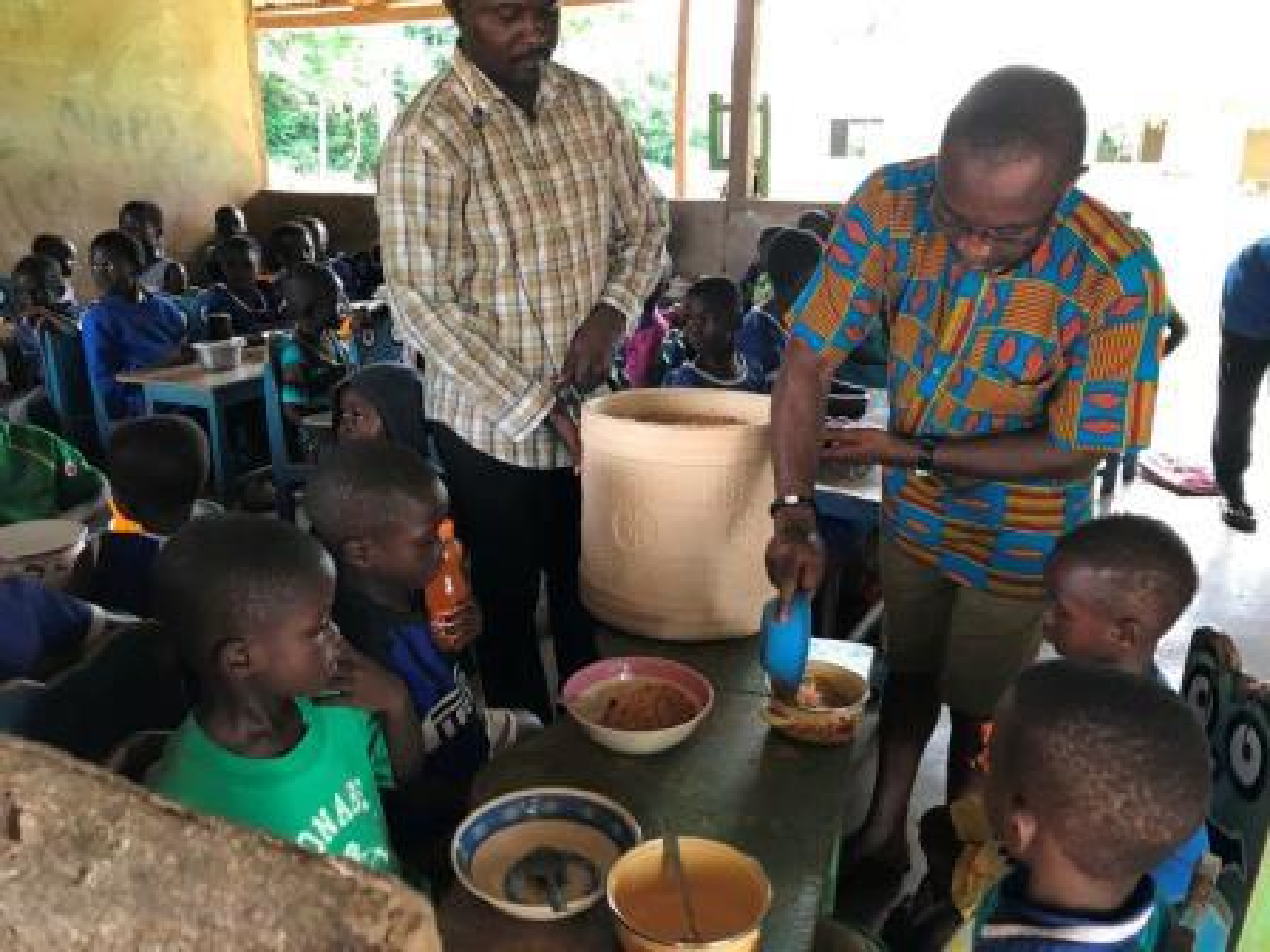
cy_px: 476
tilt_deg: -19.2
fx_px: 1027
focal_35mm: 28
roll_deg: +0.0
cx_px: 635
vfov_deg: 49.7
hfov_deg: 63.4
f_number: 1.8
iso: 40
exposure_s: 1/25
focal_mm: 3.99
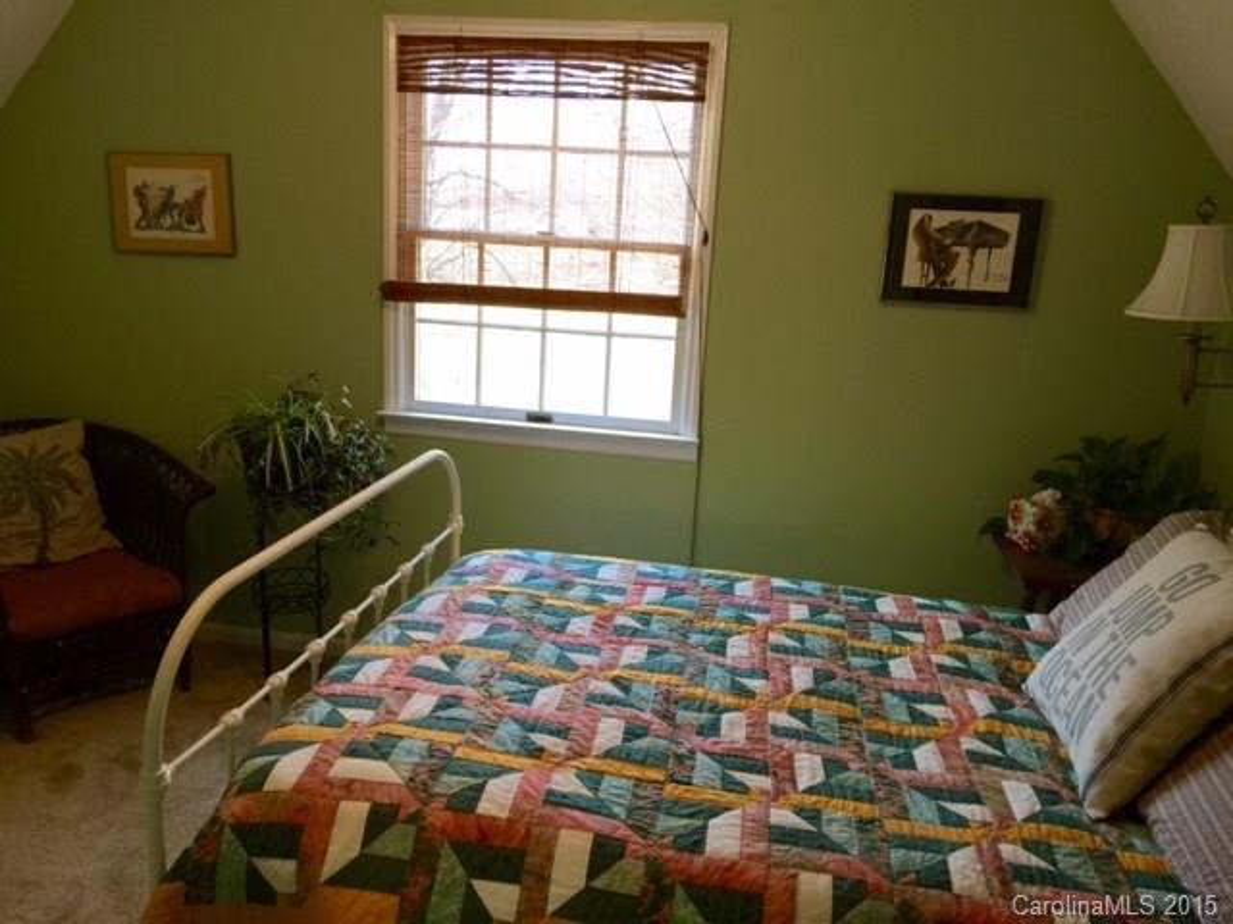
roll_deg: -3.9
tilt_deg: -13.4
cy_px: 462
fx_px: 1033
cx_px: 616
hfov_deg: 61.7
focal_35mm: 29
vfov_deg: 48.2
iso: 32
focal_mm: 4.15
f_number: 2.2
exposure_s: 1/15
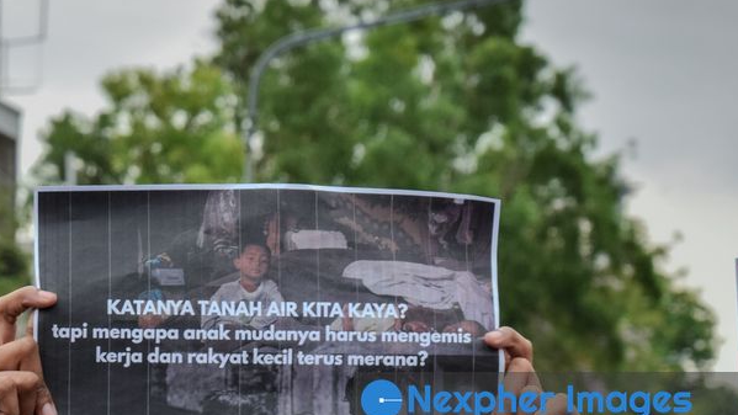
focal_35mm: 78
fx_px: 1524
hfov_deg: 27.0
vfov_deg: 15.4
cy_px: 358
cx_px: 240
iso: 320
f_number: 7.1
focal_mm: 29
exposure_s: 1/250
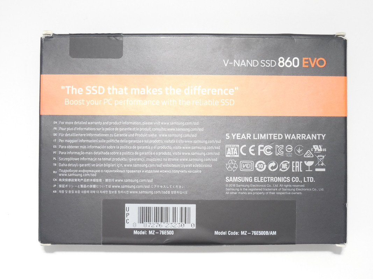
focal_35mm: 61
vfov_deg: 24.0
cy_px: 140
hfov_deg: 31.7
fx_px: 657
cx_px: 186
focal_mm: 11
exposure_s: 1/8
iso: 400
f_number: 4.3
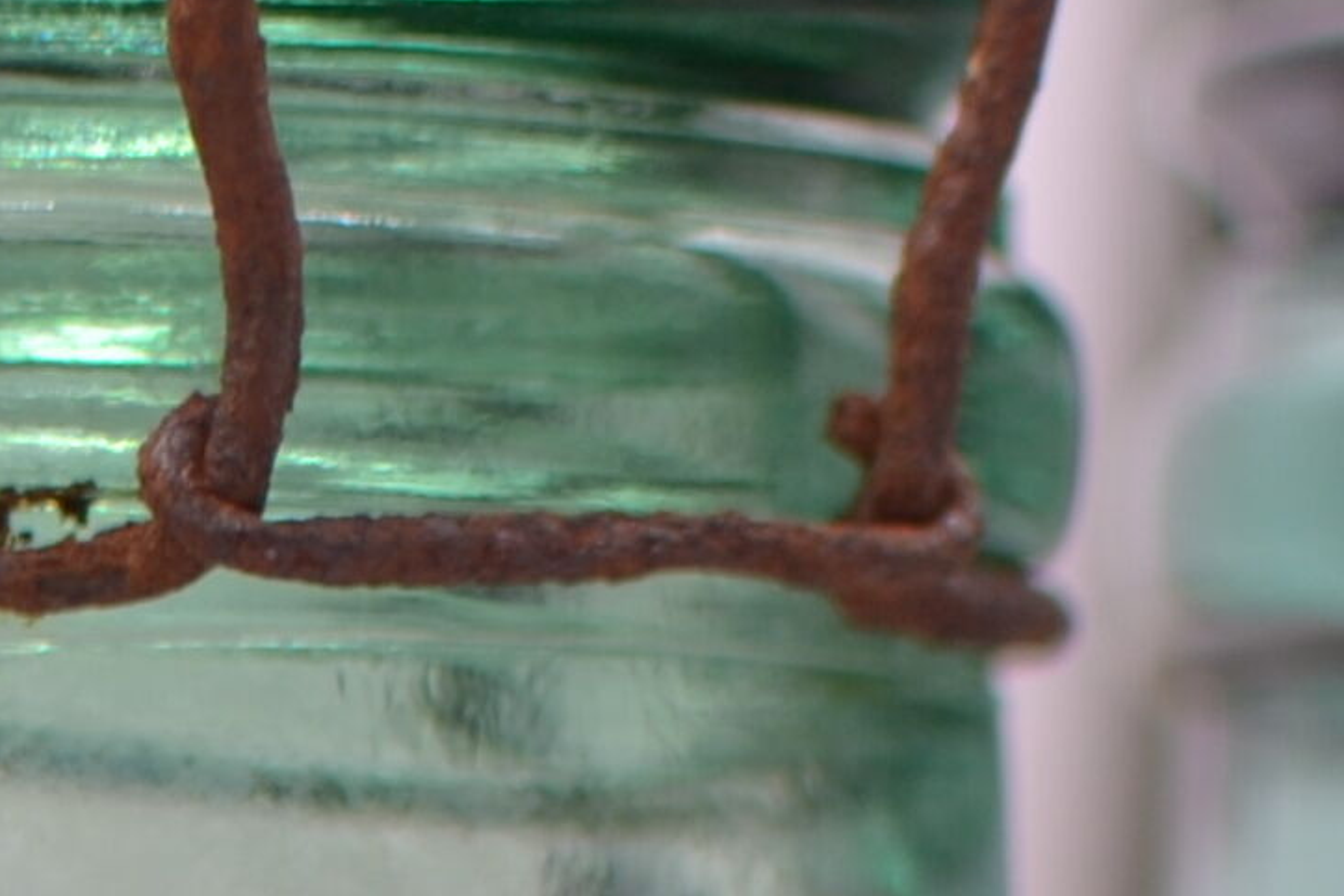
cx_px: -494
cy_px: 2768
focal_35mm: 334
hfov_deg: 6.1
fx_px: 12478
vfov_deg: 4.0
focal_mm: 35
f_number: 1.8
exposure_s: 1/400
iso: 100
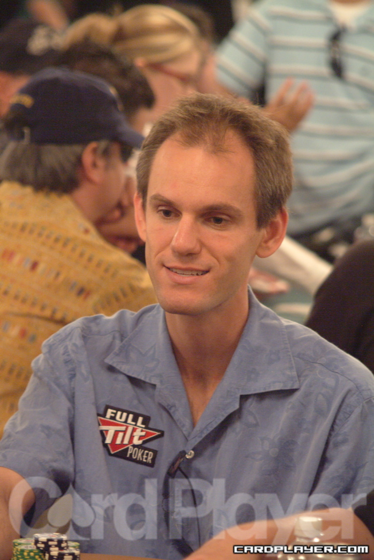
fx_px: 3104
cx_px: 187
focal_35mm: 200
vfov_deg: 10.3
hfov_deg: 6.9
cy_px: 280
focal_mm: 133
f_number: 4.5
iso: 1600
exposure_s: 1/60
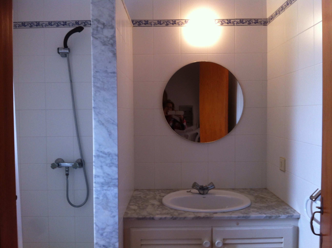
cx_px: 166
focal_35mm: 35
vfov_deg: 40.6
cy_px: 124
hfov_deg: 52.7
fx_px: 335
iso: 125
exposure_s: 1/15
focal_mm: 3.85
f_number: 2.8
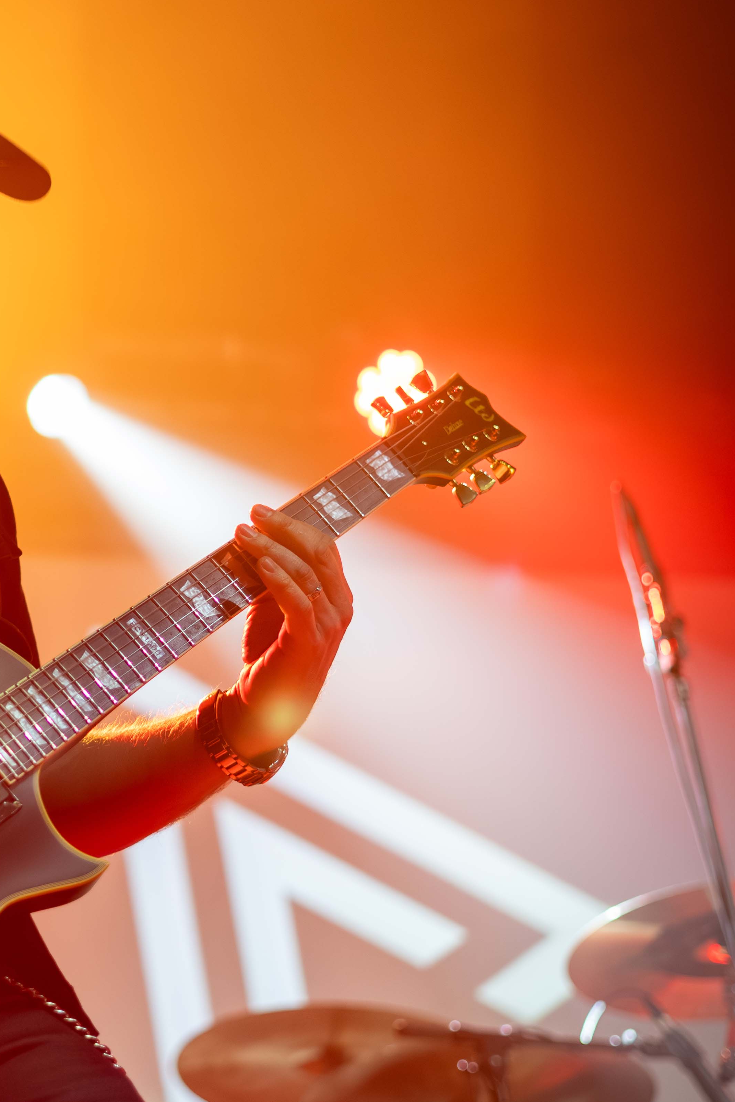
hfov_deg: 12.4
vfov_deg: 18.7
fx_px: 3338
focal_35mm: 109
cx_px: -48
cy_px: 476
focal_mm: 50
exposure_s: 1/125
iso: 1250
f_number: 1.8
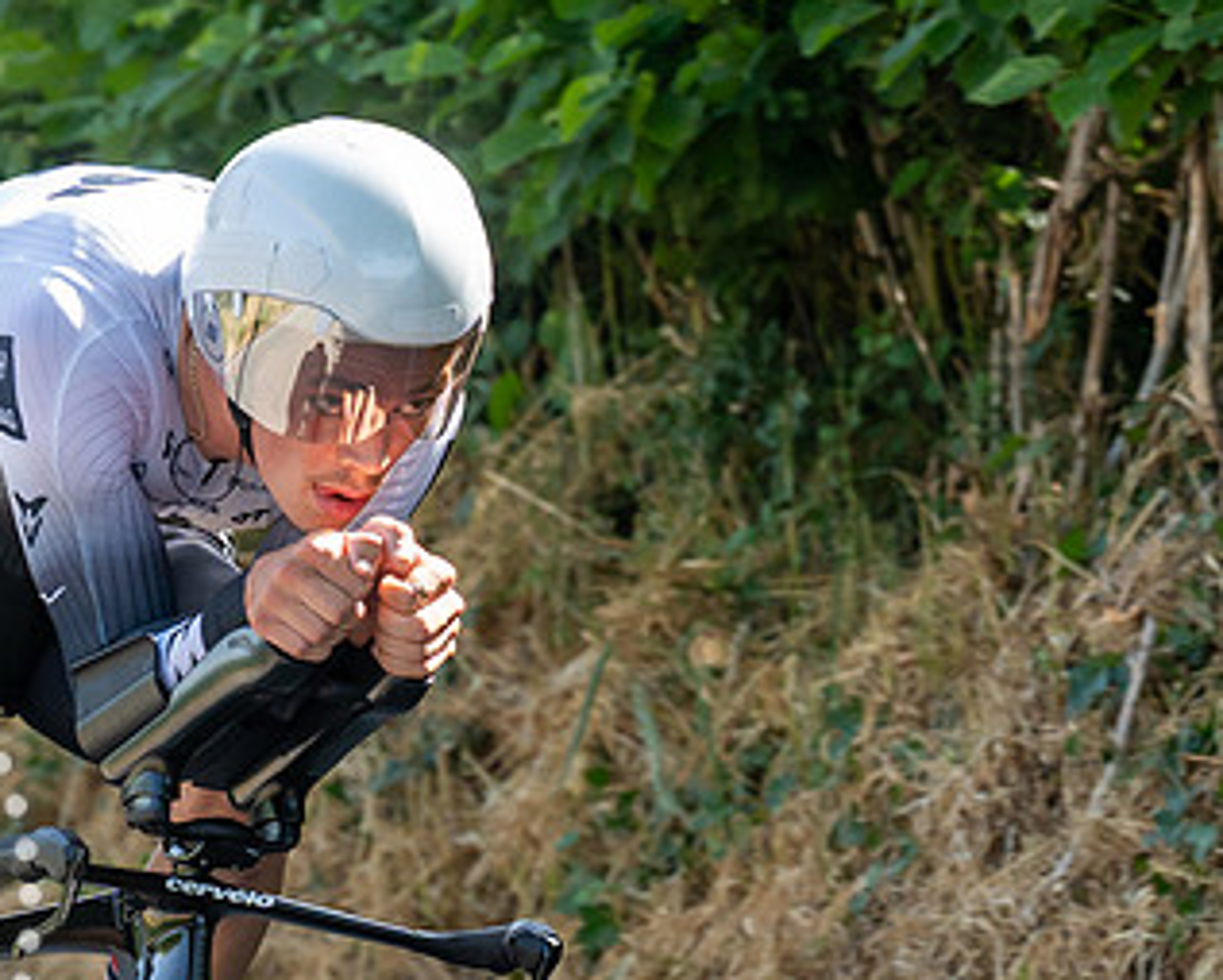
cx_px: 571
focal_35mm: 543
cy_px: 727
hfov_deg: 3.6
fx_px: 19667
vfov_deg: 2.9
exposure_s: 1/1000
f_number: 3.5
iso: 640
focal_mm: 143
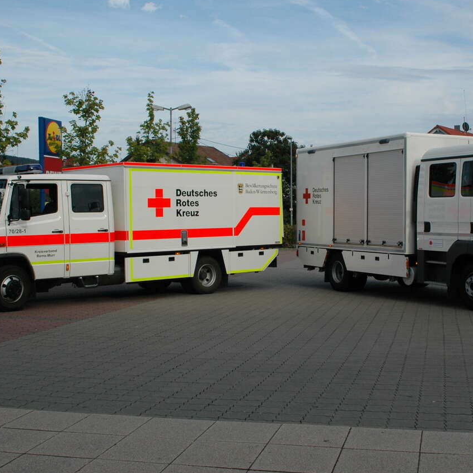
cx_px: 287
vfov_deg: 36.1
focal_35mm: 47
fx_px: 727
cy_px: 234
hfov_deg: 35.9
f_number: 10
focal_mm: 24
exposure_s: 1/400
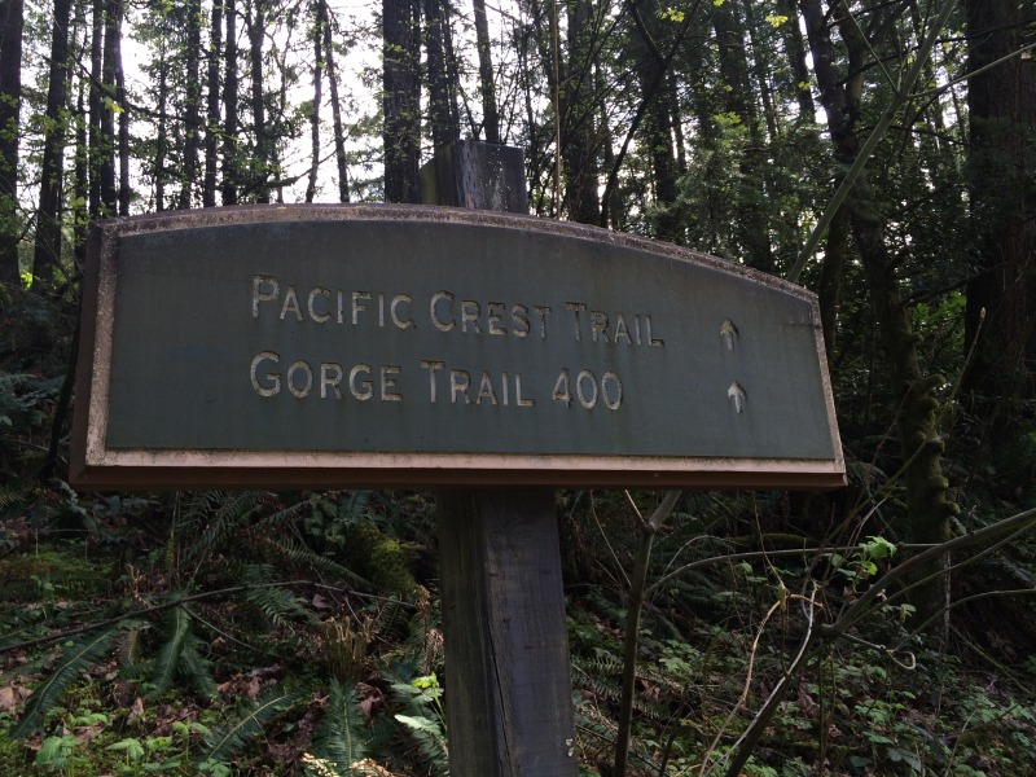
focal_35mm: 29
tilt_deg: +15.5
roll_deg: +4.9
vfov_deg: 48.2
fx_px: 868
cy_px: 388
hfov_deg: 61.7
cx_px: 518
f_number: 2.2
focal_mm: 4.15
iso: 40
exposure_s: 1/120
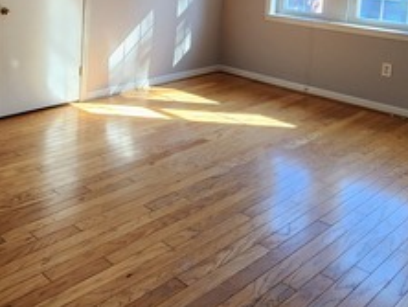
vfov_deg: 33.6
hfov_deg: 45.3
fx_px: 460
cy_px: -2
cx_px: 80
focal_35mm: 39
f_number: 2.2
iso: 160
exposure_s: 1/60
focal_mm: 2.2
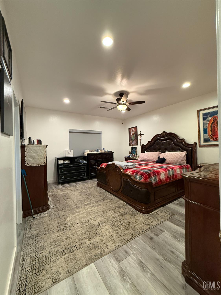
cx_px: 110
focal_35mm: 14
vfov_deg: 102.1
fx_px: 119
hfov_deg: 85.7
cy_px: 148
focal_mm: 2.22
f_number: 2.2
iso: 400
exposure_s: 1/60
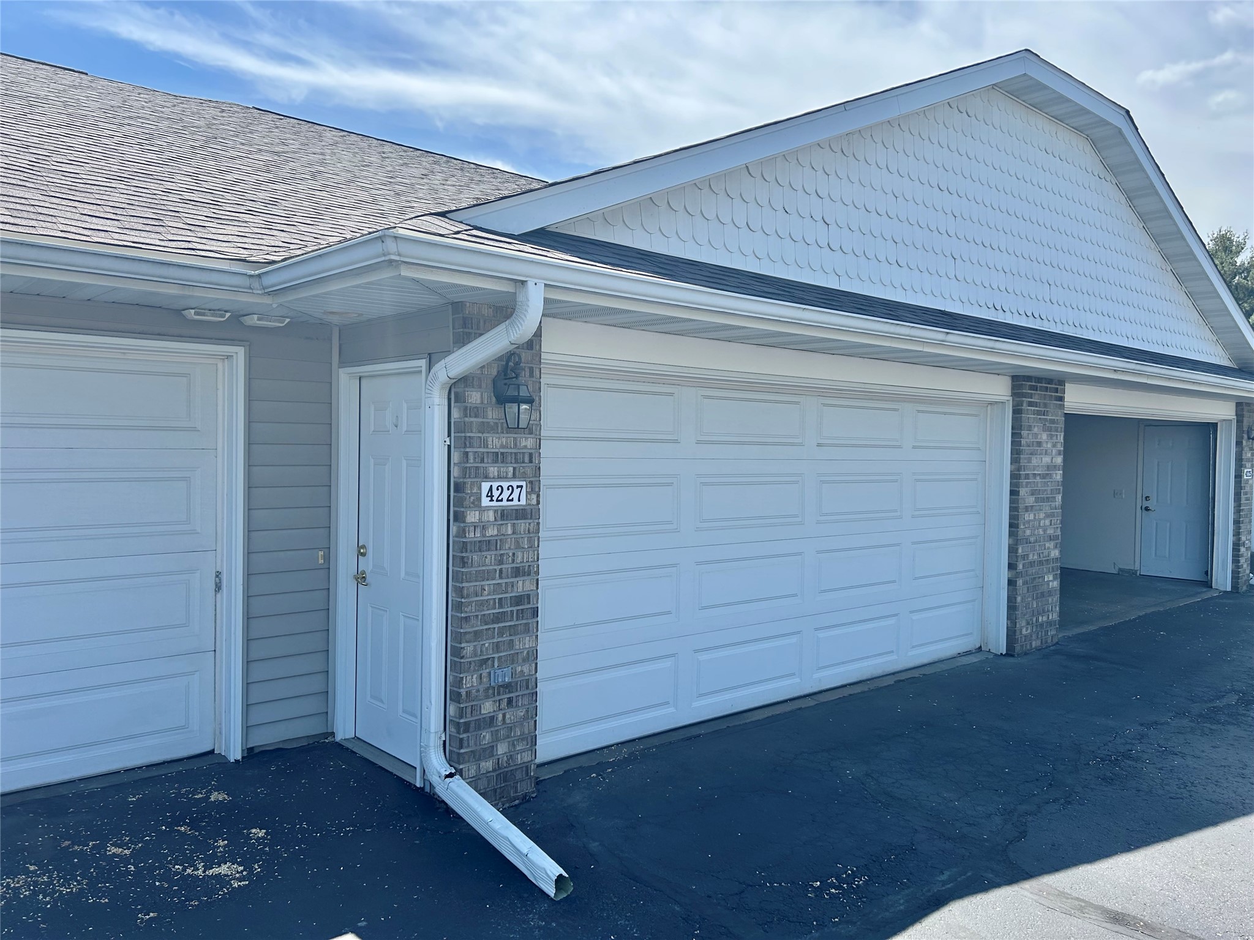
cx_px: 627
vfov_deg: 53.1
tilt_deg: -0.3
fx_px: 942
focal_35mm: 26
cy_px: 470
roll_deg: +0.9
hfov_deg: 67.3
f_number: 1.5
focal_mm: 5.7
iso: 50
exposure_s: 1/2083
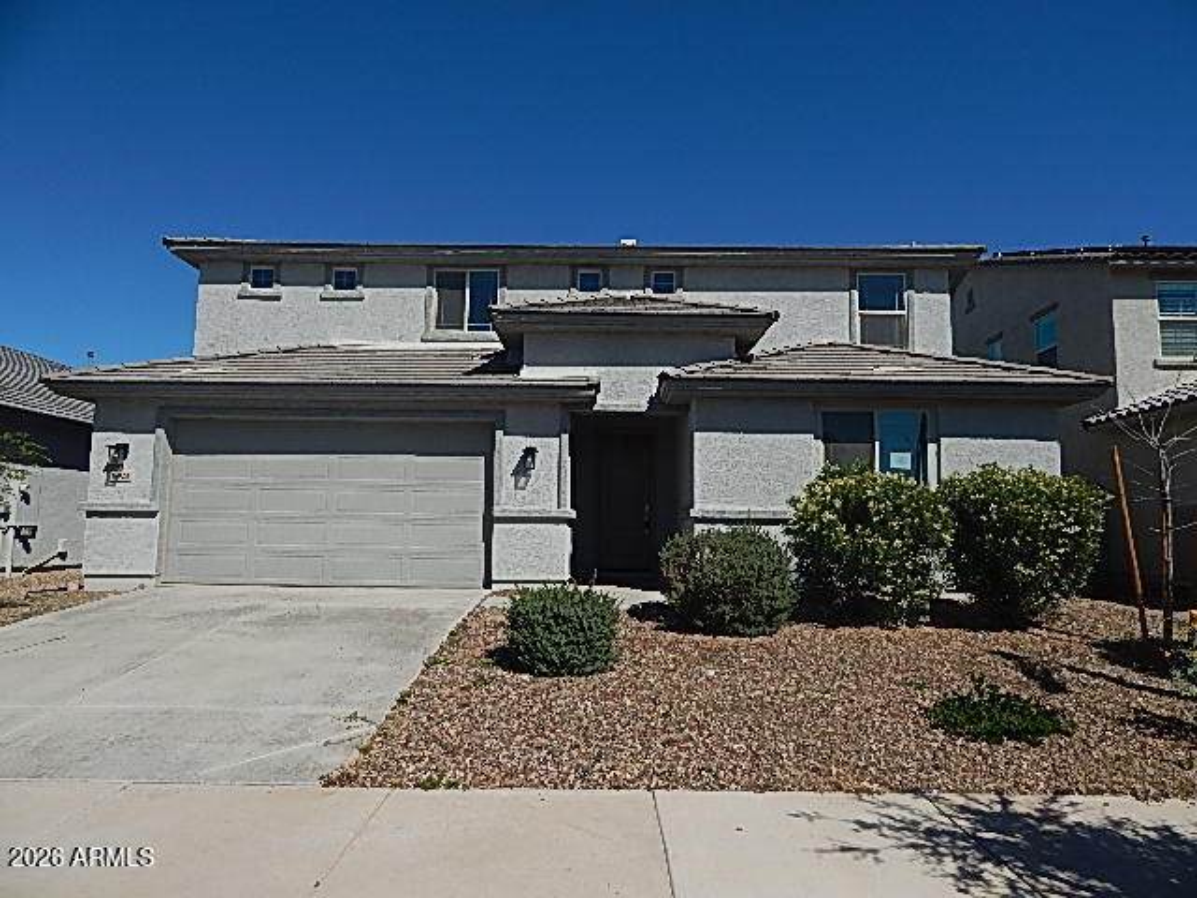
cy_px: 449
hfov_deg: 73.9
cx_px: 598
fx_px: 795
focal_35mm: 23
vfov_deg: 58.9
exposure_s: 1/1000
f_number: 6
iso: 125
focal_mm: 4
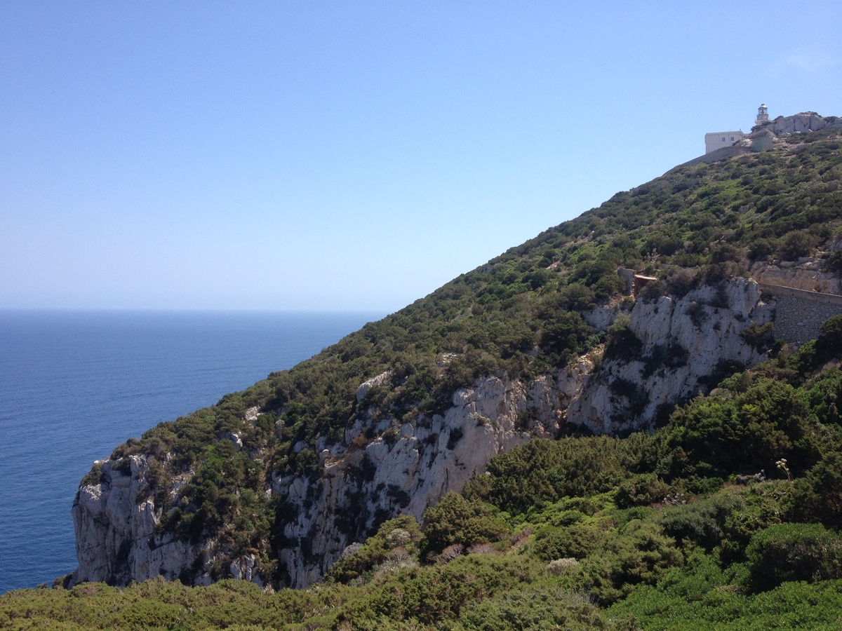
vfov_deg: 40.7
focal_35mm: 35
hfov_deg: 52.6
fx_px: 851
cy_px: 316
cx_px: 421
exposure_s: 1/1255
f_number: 2.4
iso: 50
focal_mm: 4.28
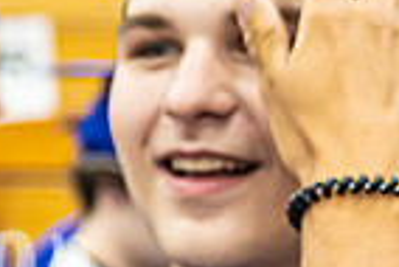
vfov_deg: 5.6
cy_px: 163
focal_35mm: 245
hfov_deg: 8.3
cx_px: -84
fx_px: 2718
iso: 2500
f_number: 2.8
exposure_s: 1/200
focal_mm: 40
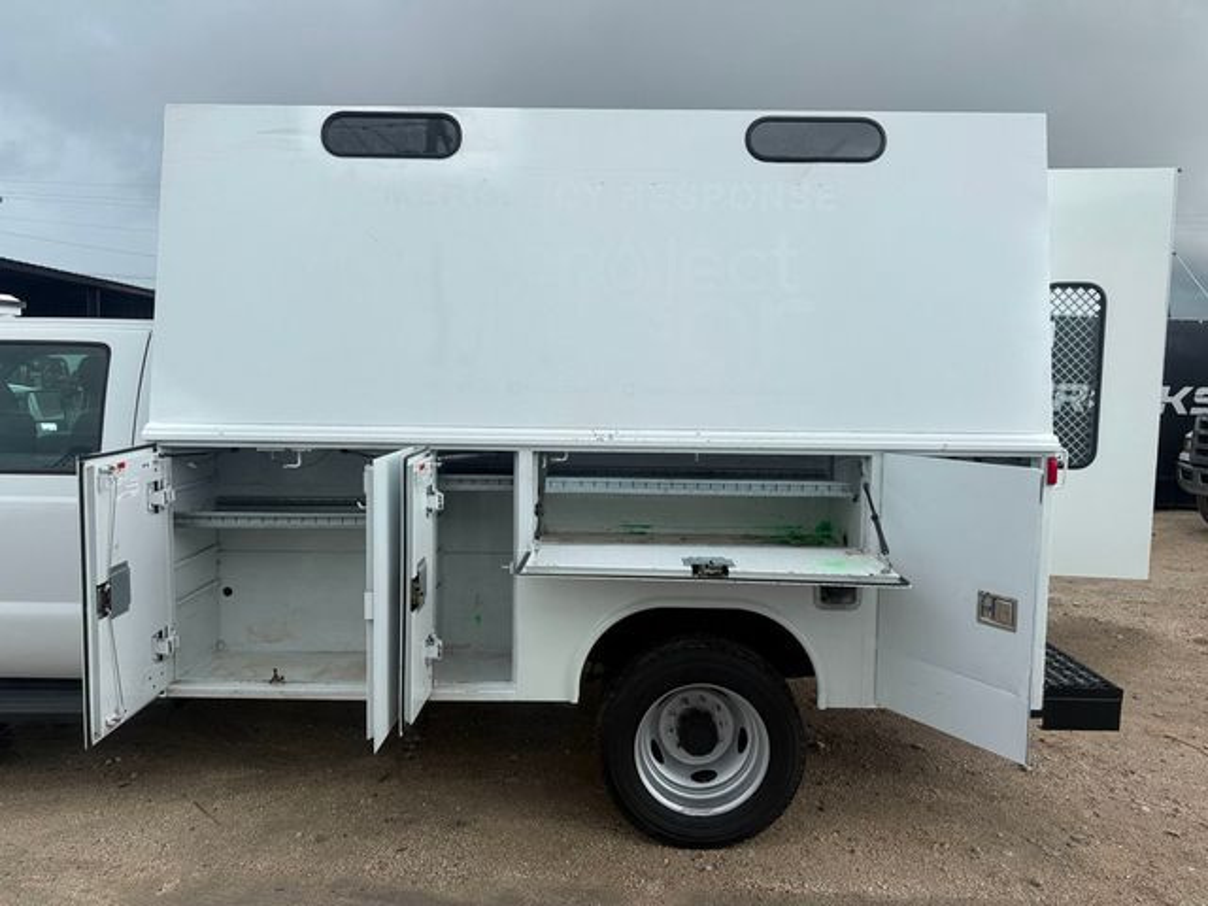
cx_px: 604
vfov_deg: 56.8
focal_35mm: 24
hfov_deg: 71.6
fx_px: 838
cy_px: 453
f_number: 1.78
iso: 80
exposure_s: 1/2169
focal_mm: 6.76
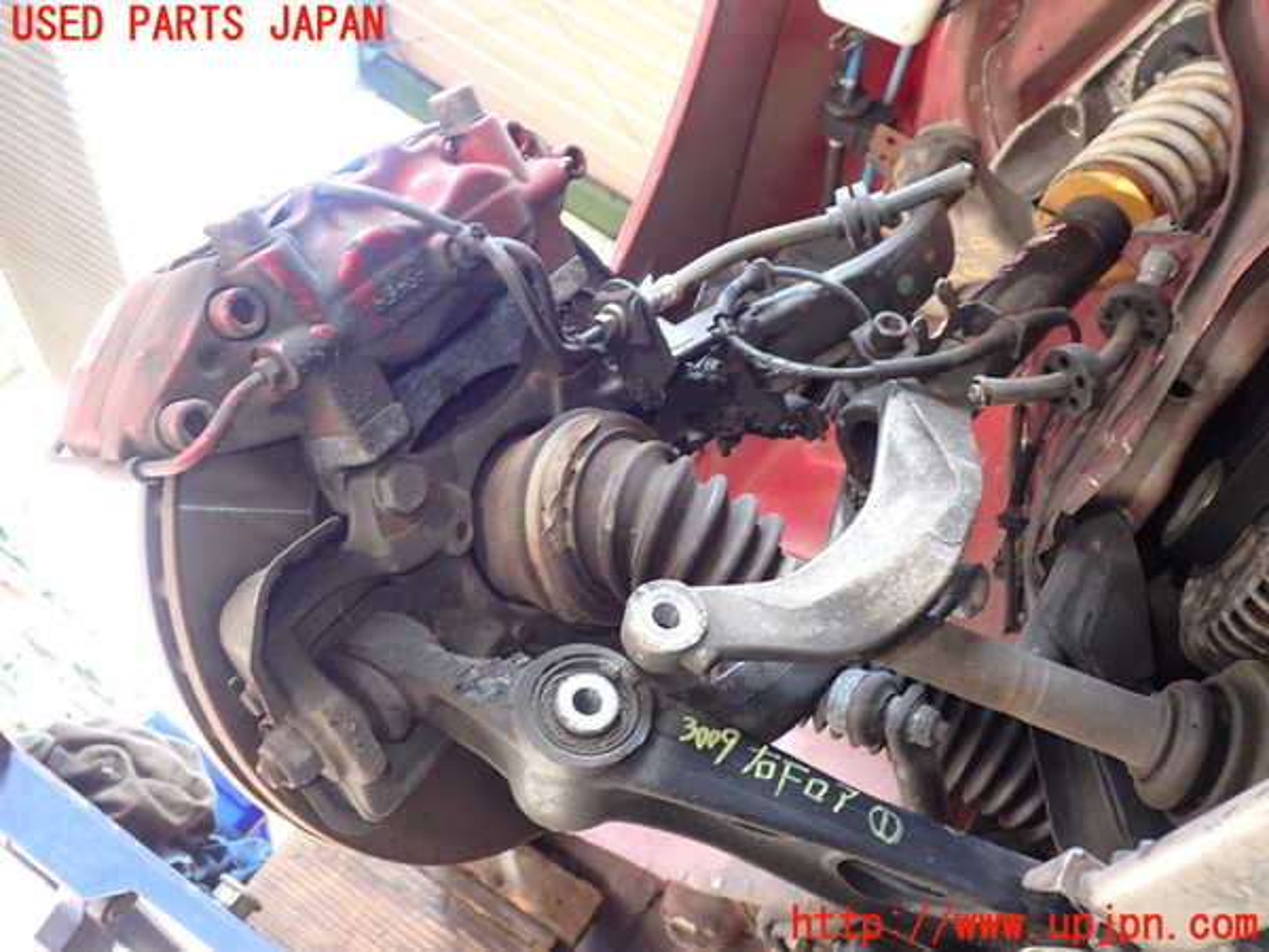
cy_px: 476
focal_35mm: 30
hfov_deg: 60.0
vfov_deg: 46.8
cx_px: 634
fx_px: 1100
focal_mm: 5.4
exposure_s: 1/30
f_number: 2.3
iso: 200
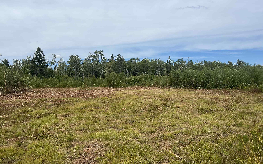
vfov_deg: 44.5
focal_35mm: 28
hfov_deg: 66.5
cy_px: 80
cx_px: 132
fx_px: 201
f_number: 1.5
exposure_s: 1/6579
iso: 50
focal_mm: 5.7
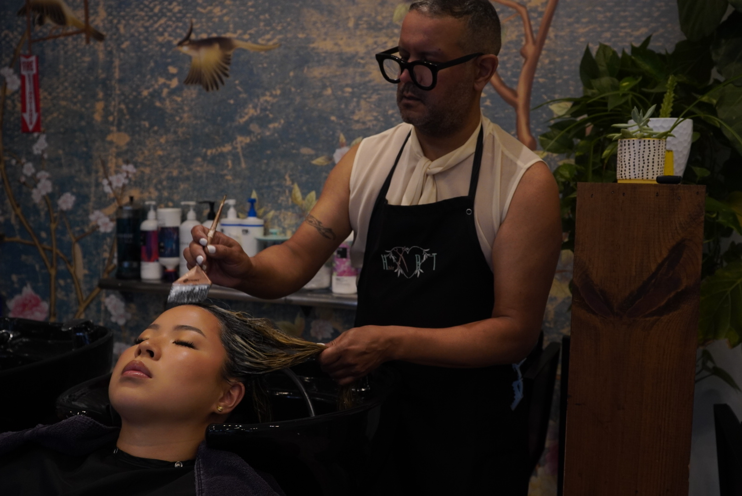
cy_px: 248
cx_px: 371
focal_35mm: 36
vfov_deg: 36.9
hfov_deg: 53.1
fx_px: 743
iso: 800
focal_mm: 24
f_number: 4
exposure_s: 1/125
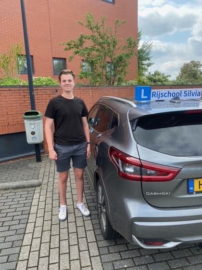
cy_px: 135
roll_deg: +3.0
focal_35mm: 26
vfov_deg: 67.3
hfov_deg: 53.1
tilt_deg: -10.9
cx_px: 101
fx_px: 202
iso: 32
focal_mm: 4.25
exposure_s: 1/762
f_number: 1.8
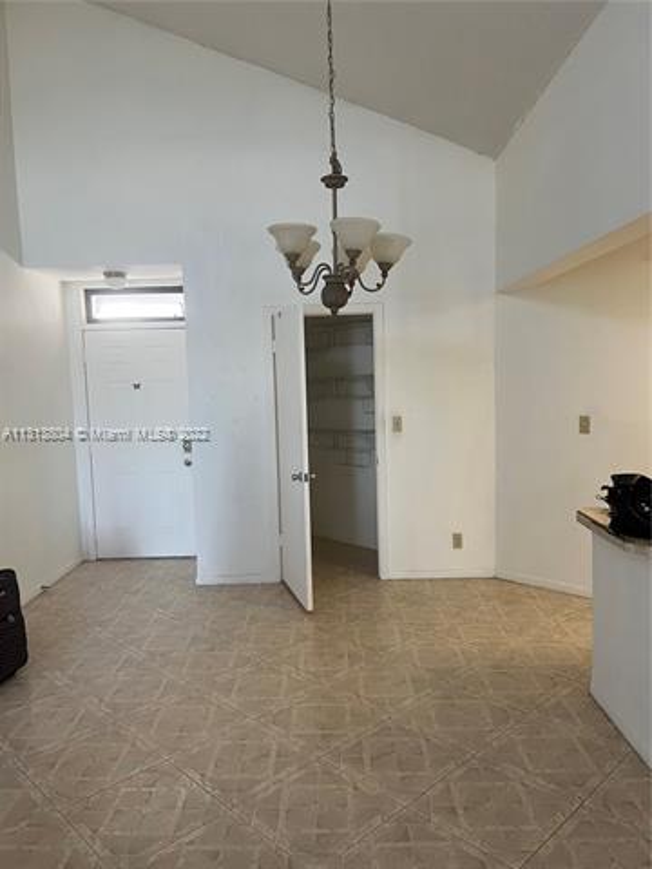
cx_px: 326
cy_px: 434
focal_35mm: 26
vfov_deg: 67.3
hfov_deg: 53.1
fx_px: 653
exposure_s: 1/60
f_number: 1.5
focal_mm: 5.7
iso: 125
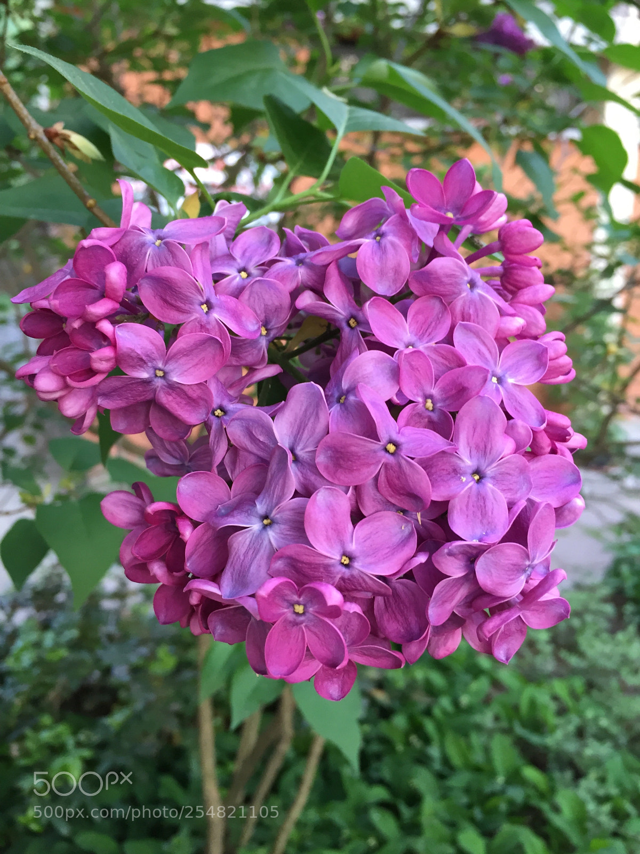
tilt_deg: -14.9
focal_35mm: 29
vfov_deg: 61.7
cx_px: 320
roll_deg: -0.7
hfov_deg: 48.2
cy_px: 427
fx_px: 715
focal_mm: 4.15
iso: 100
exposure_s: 1/33
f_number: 2.2
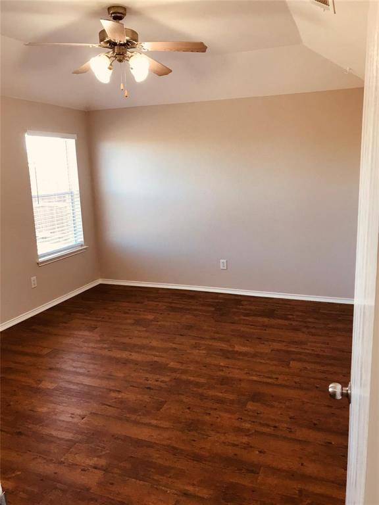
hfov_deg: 49.7
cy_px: 252
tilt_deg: -11.6
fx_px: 409
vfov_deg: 63.4
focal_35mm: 28
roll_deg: +1.3
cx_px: 190
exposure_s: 1/30
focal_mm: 3.99
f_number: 1.8
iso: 25
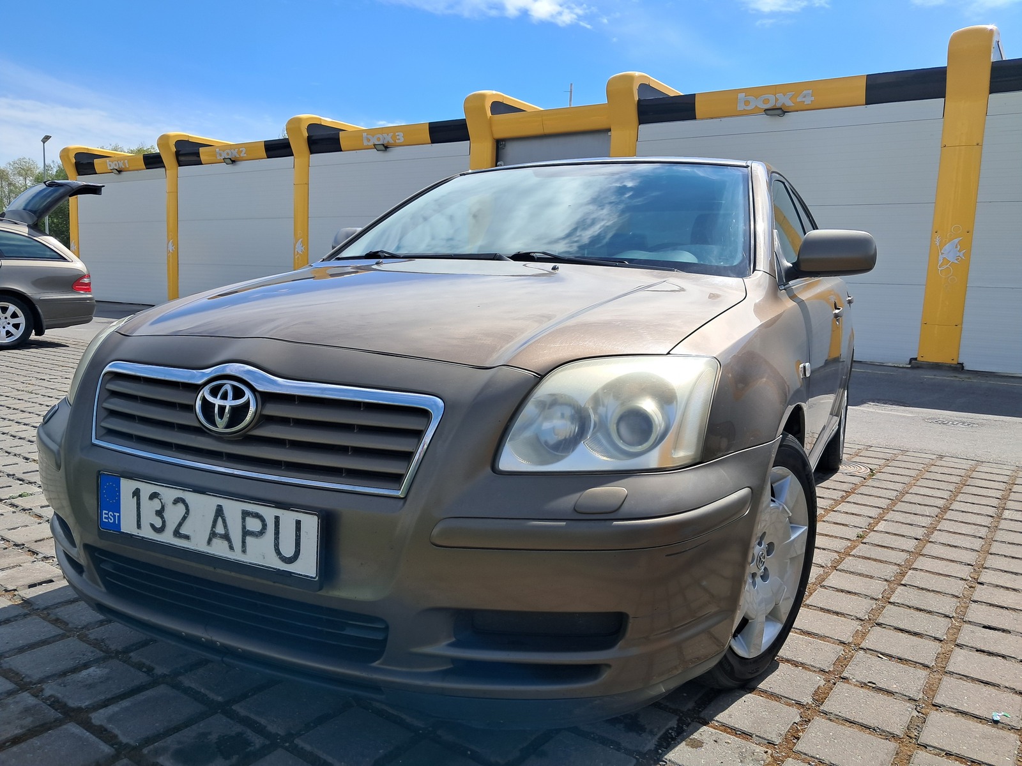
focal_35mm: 27
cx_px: 511
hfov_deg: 65.3
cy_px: 383
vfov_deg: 51.4
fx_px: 797
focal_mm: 4
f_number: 1.8
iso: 50
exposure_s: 1/825
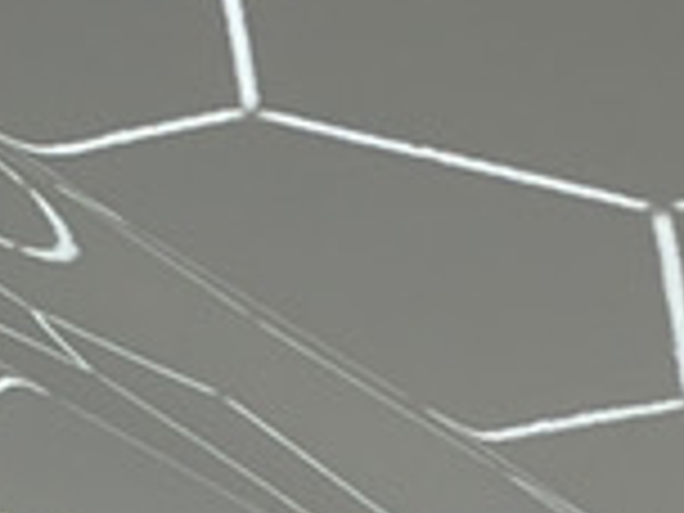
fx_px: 4367
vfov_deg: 6.7
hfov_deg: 9.0
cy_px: 518
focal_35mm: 221
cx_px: 302
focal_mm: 3.99
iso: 25
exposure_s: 1/152
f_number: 1.8
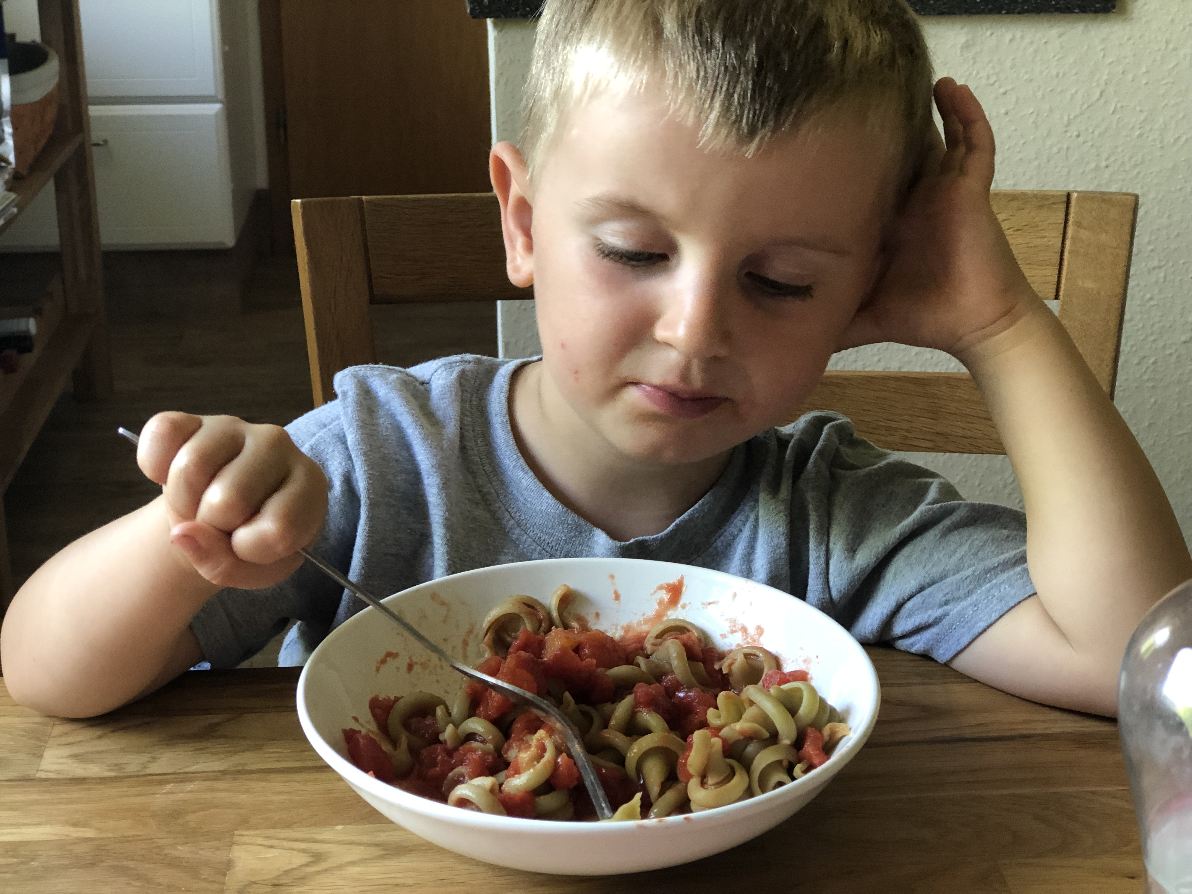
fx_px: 1963
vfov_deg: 25.7
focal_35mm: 57
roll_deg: -0.1
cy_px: 447
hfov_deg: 33.8
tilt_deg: -20.4
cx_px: 596
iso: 200
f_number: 2.8
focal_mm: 6.6
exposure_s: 1/30
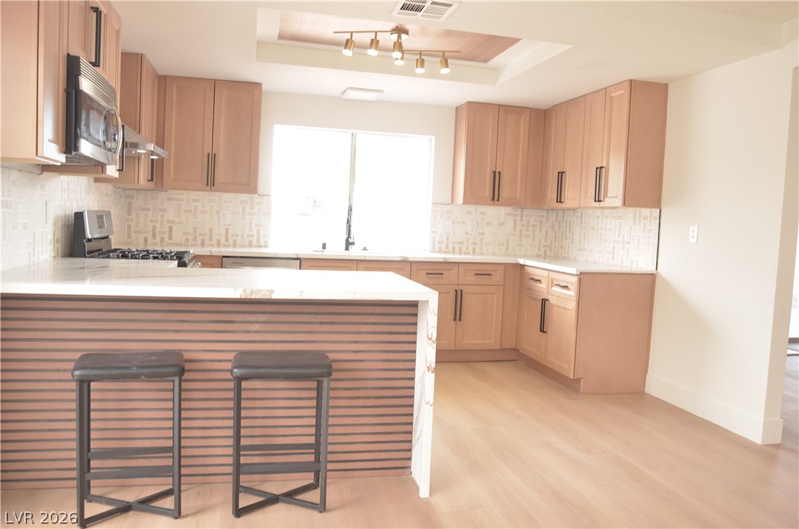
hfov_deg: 67.5
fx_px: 598
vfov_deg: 47.7
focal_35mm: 27
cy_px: 264
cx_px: 400
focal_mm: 18
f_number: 3.5
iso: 220
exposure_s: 1/30
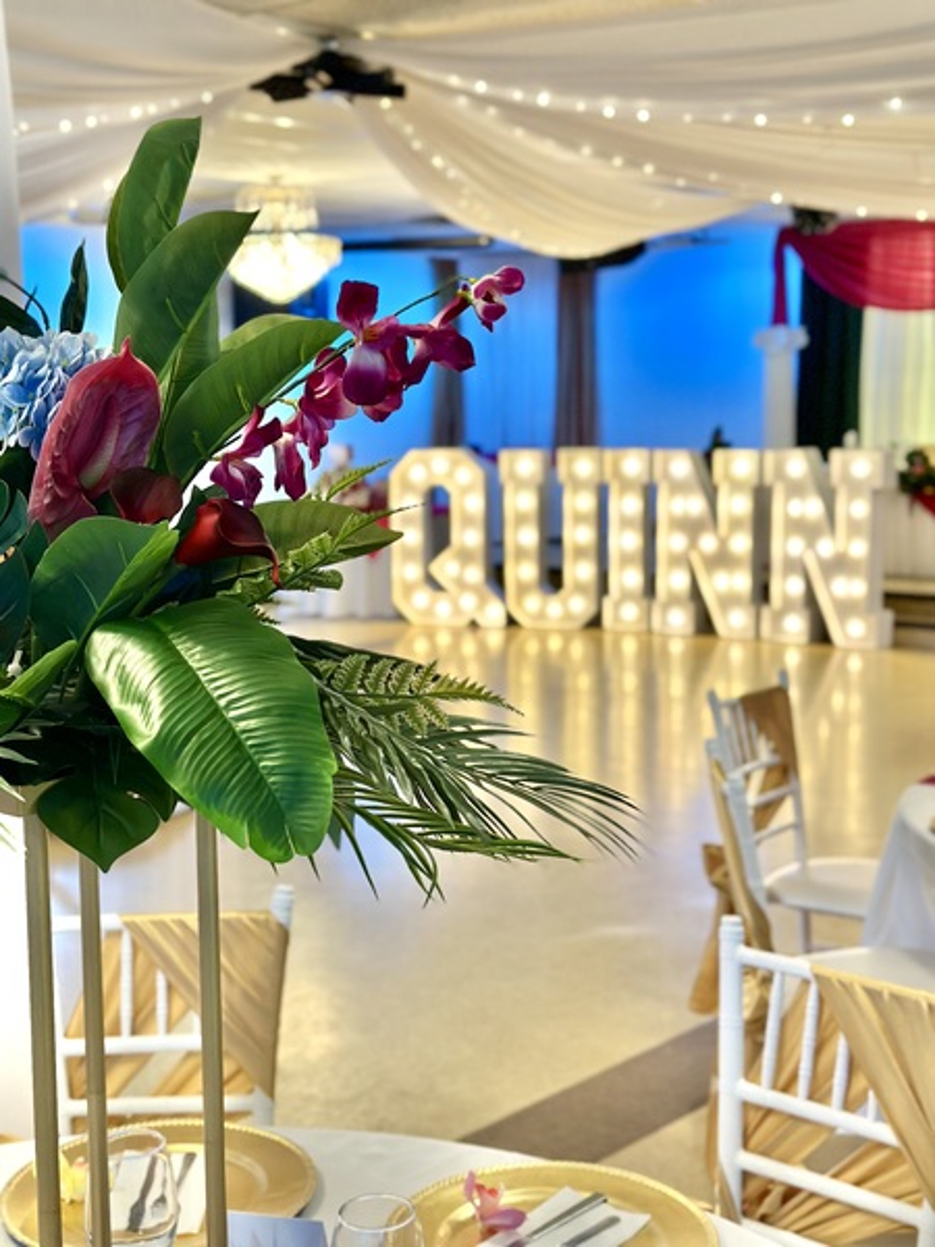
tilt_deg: -6.7
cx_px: 468
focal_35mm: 48
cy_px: 624
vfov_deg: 39.7
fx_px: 1729
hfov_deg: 30.3
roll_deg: +0.4
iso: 125
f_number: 1.78
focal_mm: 6.86
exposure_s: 1/60
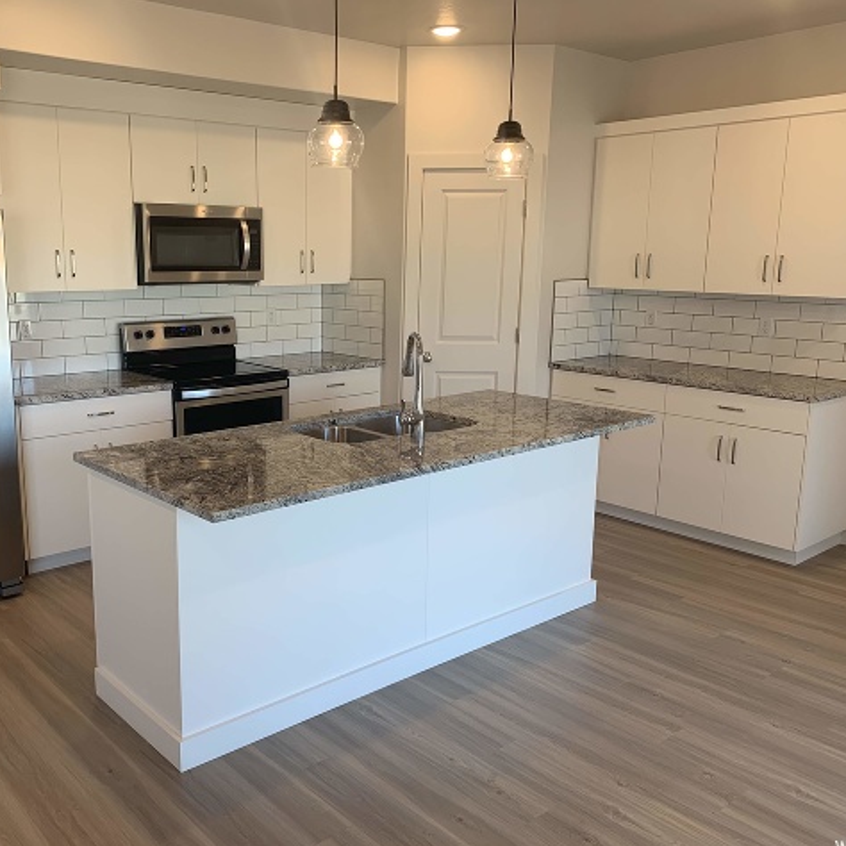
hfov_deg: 52.0
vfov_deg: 52.5
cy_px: 425
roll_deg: +0.0
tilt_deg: -12.1
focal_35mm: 31
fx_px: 857
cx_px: 321
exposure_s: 1/120
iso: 64
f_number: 1.8
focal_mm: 4.25
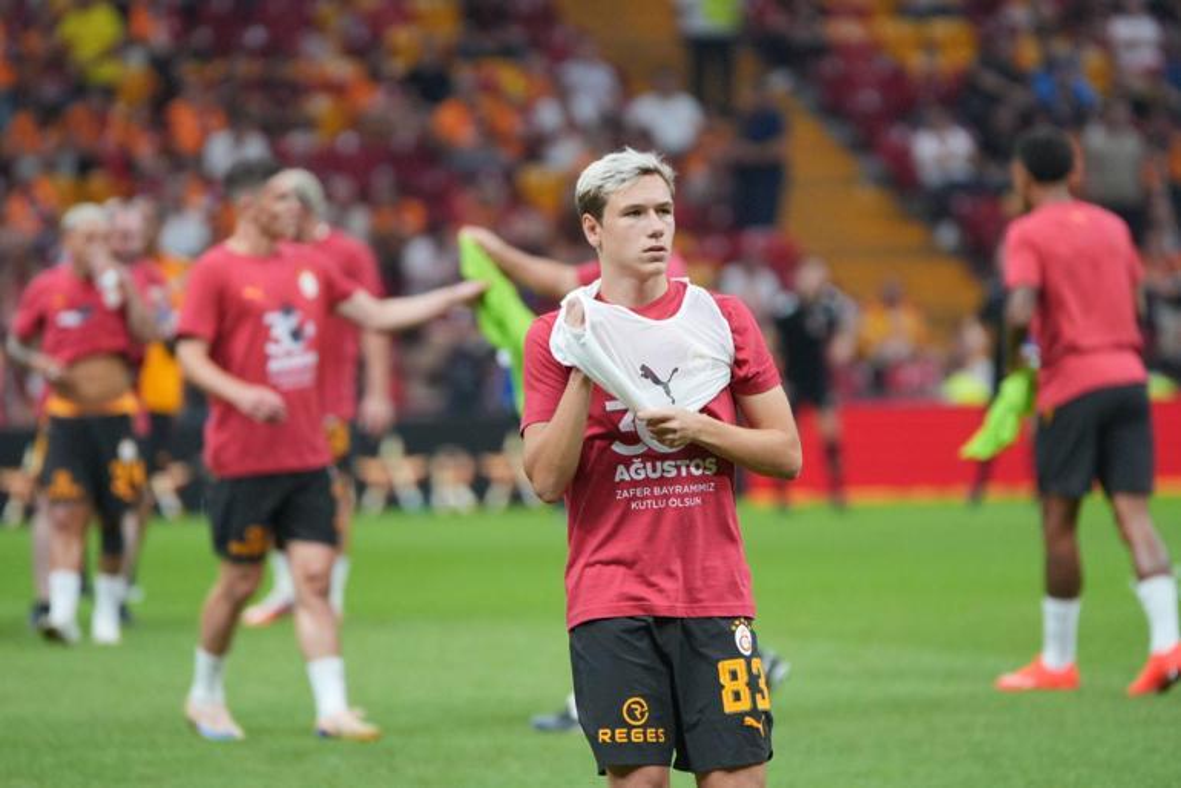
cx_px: 590
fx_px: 7630
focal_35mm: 232
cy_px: 394
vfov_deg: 5.9
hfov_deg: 8.9
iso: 2000
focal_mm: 155
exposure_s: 1/1600
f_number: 3.2
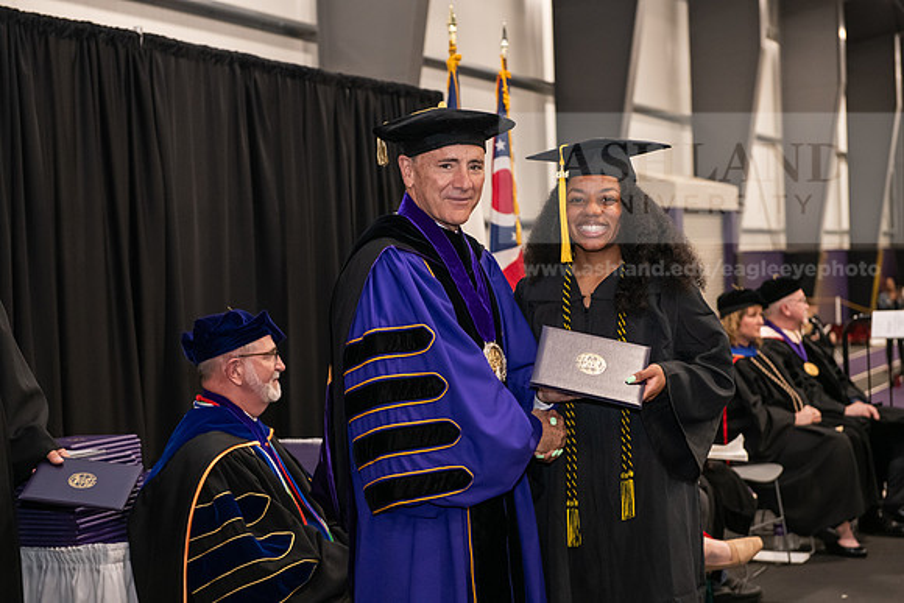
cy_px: 302
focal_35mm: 70
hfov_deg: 28.8
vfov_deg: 19.5
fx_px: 1758
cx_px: 452
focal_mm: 70
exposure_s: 1/125
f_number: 5
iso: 2500
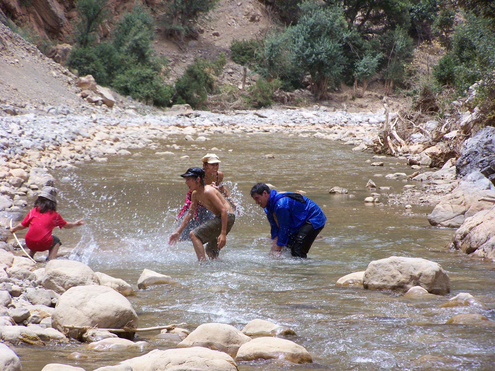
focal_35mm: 169
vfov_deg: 8.8
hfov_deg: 11.7
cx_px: 248
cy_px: 186
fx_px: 2417
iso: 64
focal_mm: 28
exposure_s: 1/250
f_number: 3.3
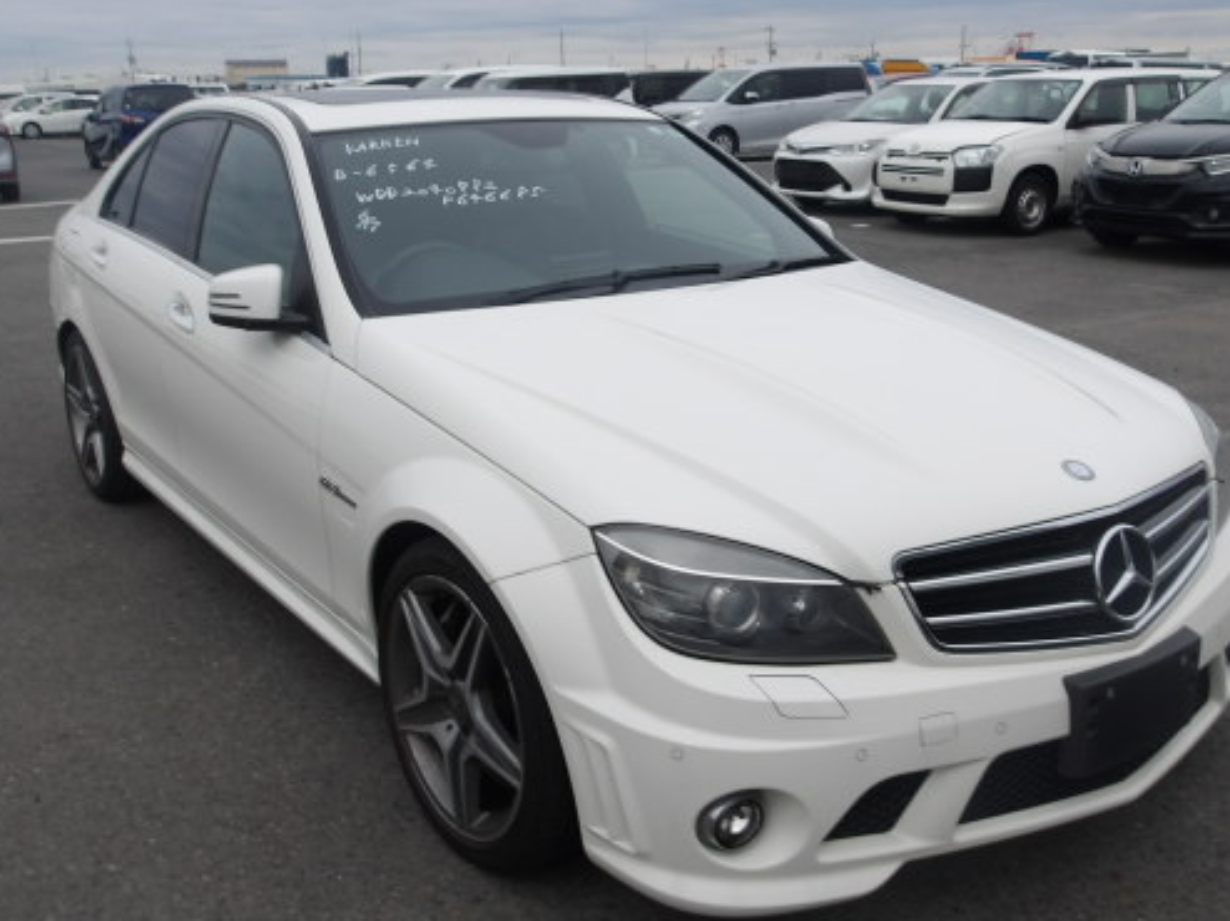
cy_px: 463
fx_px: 1243
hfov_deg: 52.6
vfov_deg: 40.7
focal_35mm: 35
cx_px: 660
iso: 100
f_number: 10.4
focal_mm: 4.9
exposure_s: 1/132
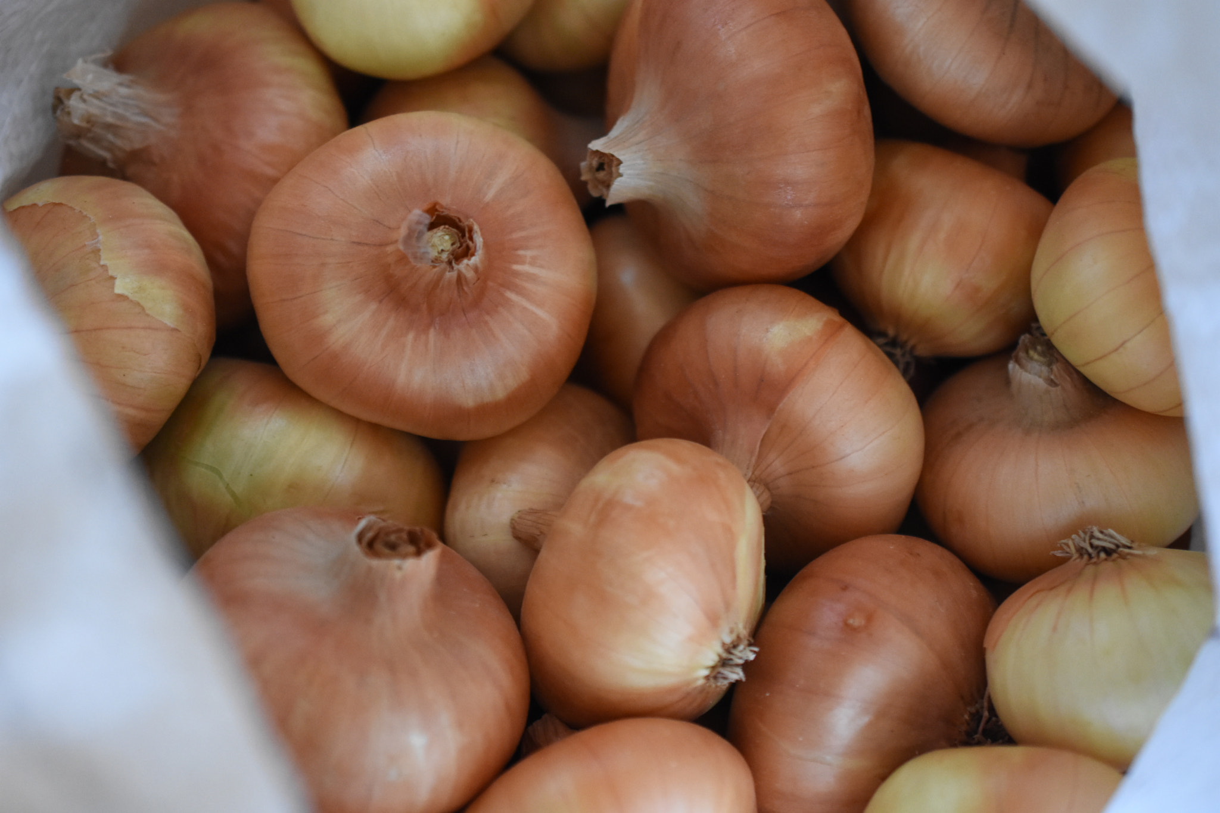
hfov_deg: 33.4
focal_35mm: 60
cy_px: 406
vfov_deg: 22.6
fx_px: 2033
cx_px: 610
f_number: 3
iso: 2200
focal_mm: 40
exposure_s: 1/60
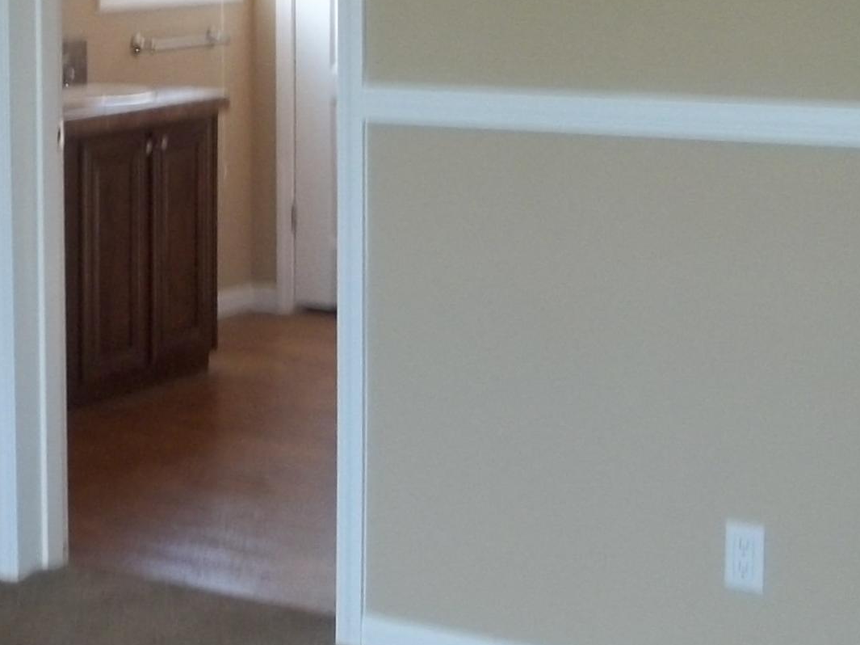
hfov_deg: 20.3
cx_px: -44
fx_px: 2310
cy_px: 60
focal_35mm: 93
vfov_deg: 15.7
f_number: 3.3
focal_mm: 5.9
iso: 160
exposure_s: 1/60
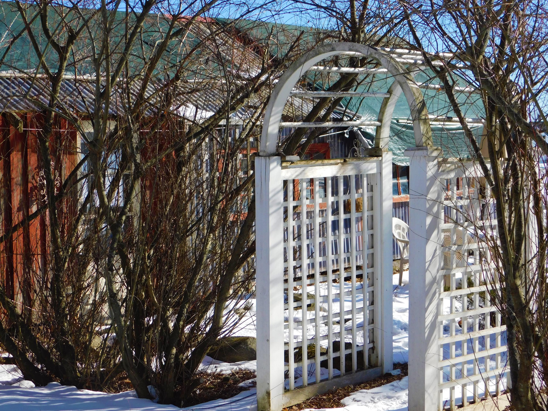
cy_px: 206
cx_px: 274
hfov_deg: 27.4
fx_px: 1124
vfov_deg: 20.7
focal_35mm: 71
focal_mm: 12.6
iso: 125
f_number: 4.3
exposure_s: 1/800
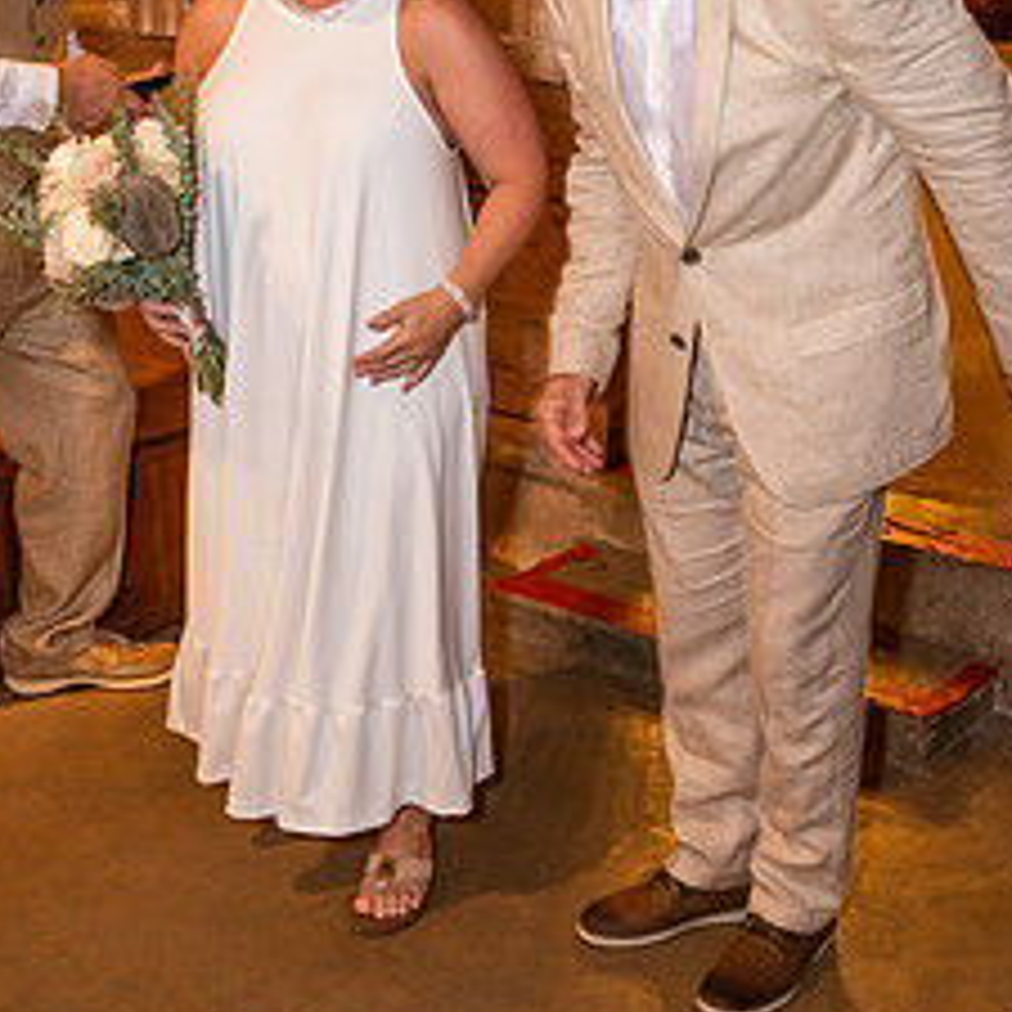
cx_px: 562
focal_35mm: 56
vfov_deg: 30.5
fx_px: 1852
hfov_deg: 30.5
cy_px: 396
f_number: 4
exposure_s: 1/50
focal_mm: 33
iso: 800
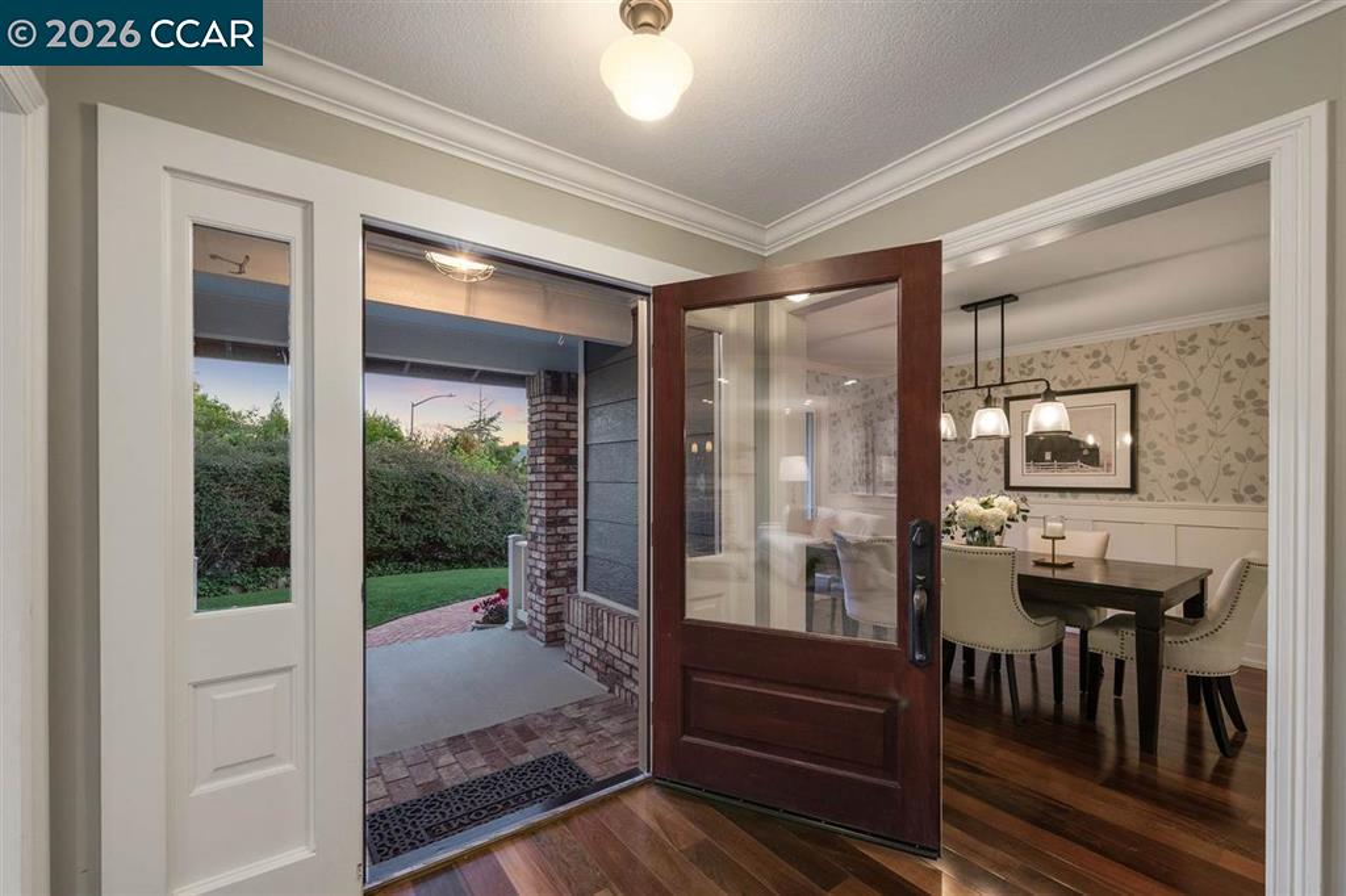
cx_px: 673
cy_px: 448
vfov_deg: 81.2
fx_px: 523
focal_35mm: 14
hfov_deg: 104.3
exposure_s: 1/3
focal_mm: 14
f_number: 11
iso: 400
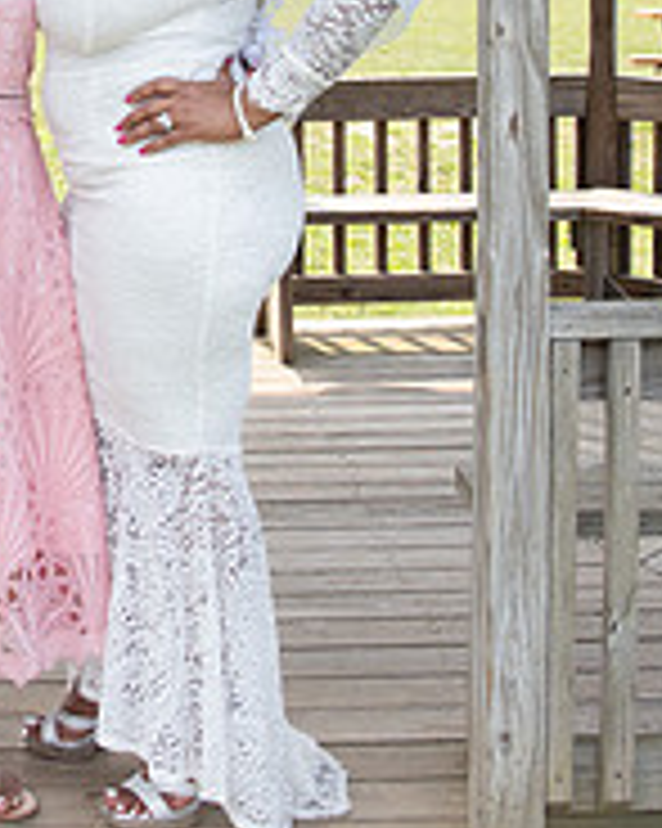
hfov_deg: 19.3
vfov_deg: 23.4
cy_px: -9
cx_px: 68
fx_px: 1912
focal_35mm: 78
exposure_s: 1/1600
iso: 800
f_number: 6.3
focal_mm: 33
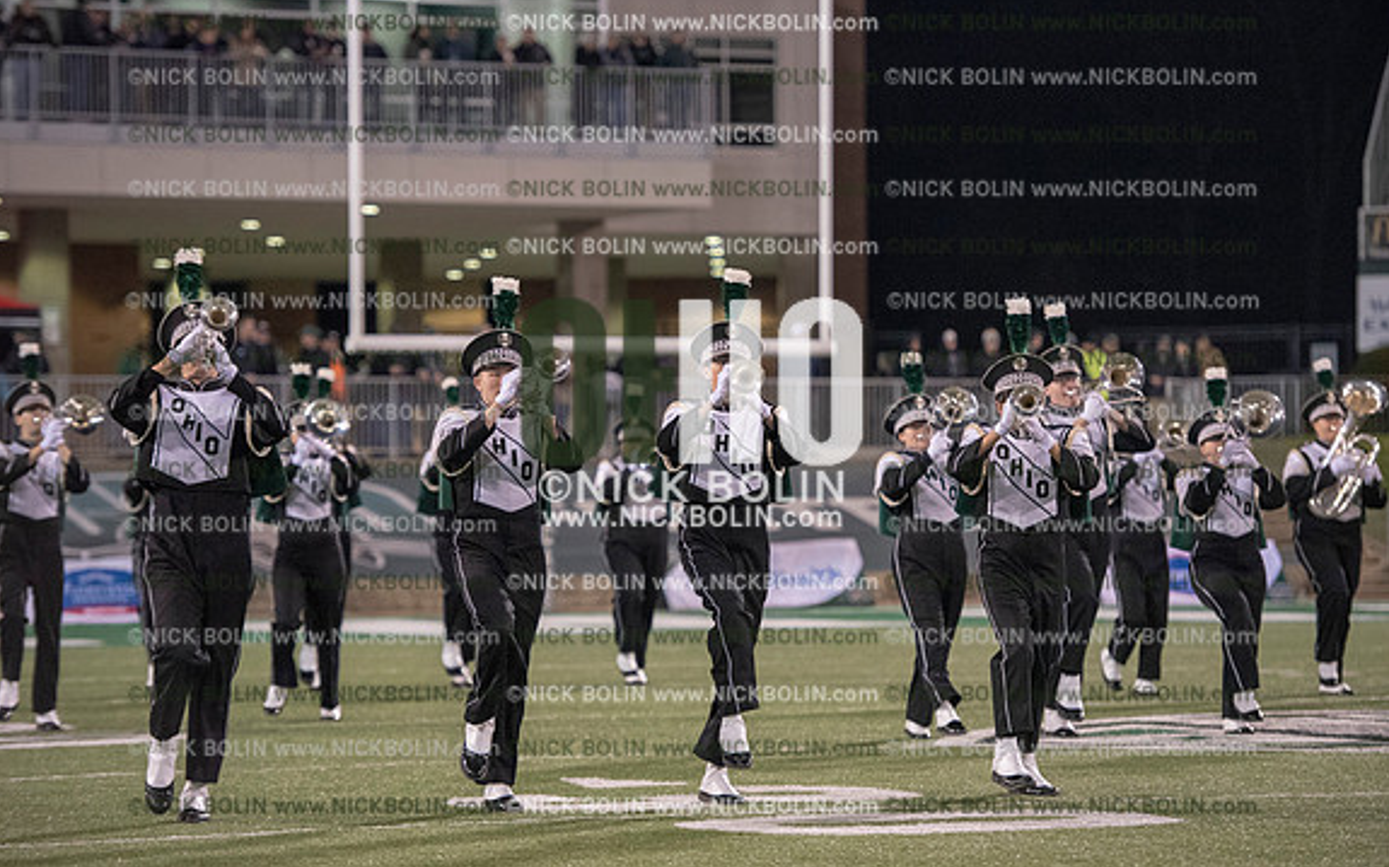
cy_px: 414
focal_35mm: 144
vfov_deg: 9.1
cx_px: 691
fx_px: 5449
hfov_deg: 14.5
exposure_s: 1/1250
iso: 5000
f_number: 3.2
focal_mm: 140
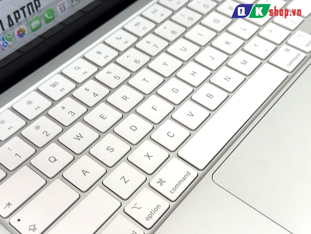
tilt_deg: -48.8
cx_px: 156
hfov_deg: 38.9
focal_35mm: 49
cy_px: 117
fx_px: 440
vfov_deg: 29.7
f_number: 1.78
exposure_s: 1/164
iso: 80
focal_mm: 6.76
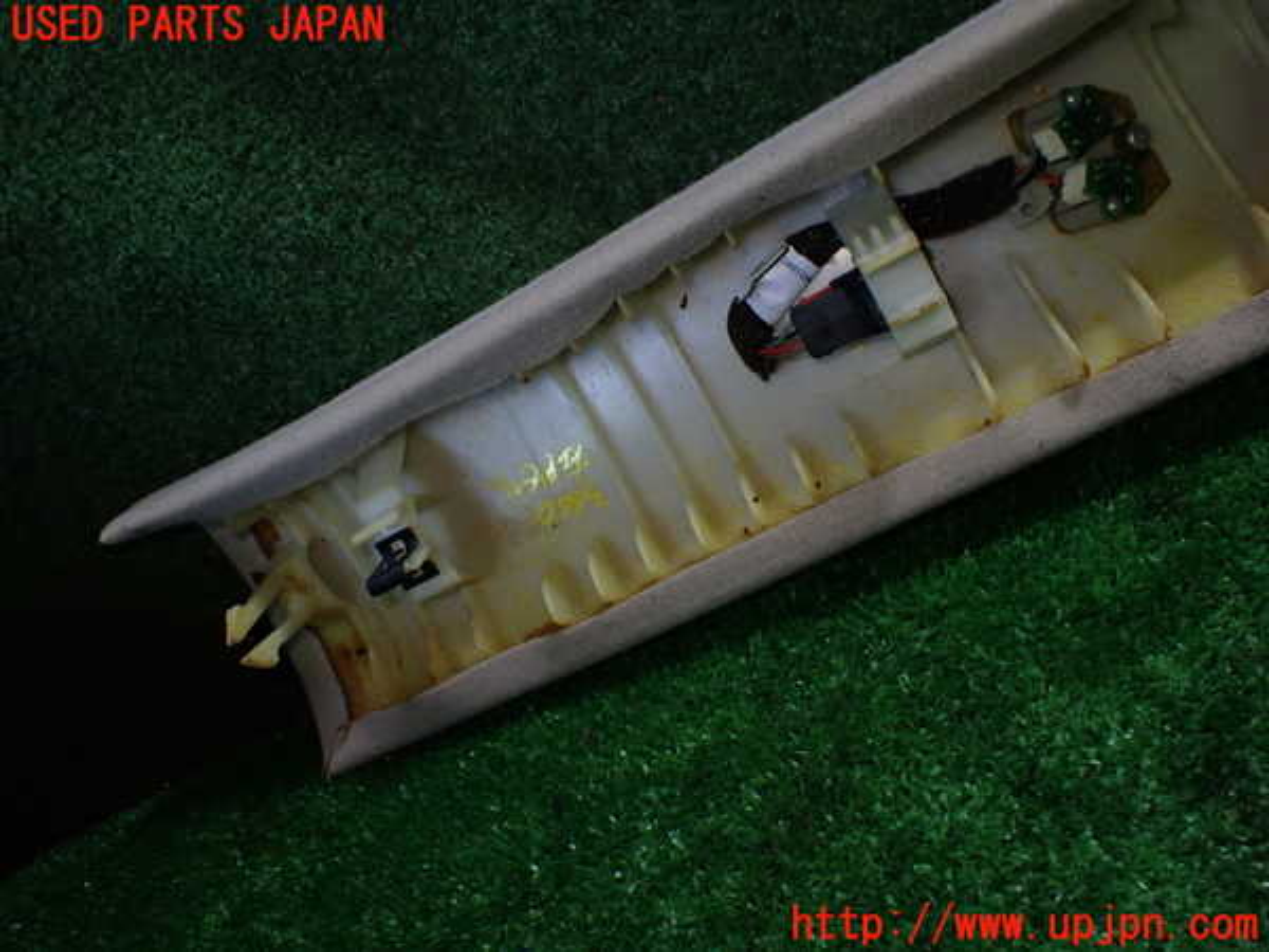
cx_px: 634
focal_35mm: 30
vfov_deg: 46.8
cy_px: 476
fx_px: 1100
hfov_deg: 60.0
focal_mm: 5.4
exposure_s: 1/125
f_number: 2.3
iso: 250
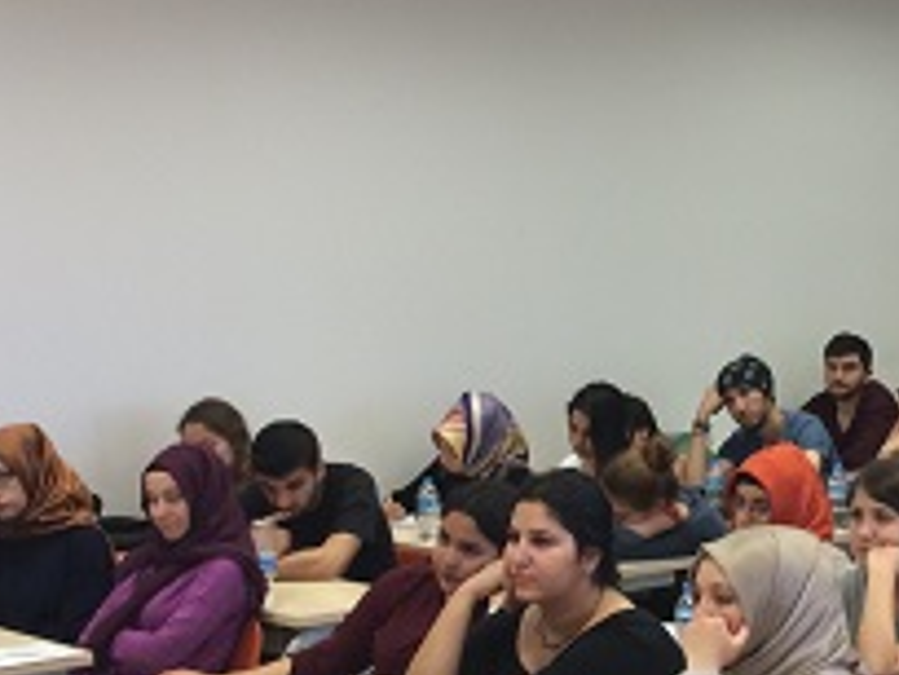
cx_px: 784
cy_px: 388
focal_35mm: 78
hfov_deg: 24.4
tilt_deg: -5.0
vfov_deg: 18.9
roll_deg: +1.9
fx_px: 2026
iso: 80
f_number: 2.2
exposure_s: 1/33
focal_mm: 4.15
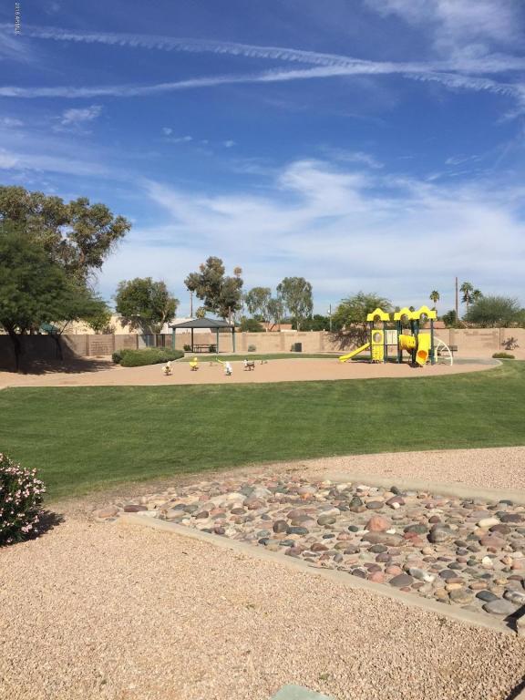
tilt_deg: -0.3
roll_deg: +1.2
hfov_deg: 48.2
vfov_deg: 61.7
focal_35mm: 29
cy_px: 350
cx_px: 262
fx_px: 586
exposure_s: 1/3597
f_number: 2.2
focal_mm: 4.15
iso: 32
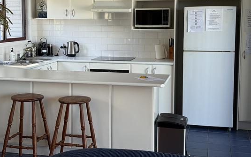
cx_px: 111
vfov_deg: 22.0
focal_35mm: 59
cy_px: 55
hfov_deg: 34.5
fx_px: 404
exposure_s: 1/128
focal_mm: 6.76
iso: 50
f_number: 1.78
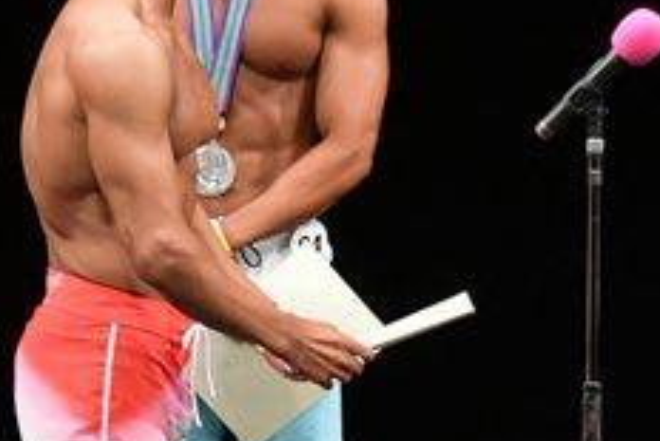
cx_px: 488
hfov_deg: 2.6
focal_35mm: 801
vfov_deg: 1.7
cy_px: 347
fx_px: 14694
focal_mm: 160
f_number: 5.6
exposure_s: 1/400
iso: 3200
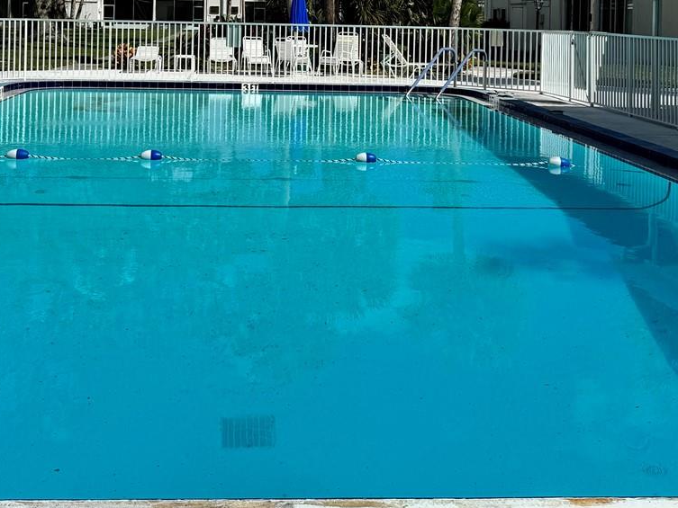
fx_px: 999
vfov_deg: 27.2
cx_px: 289
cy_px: 22
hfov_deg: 37.4
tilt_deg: -1.1
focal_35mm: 51
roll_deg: -1.4
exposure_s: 1/12346
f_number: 1.78
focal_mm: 6.76
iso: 80
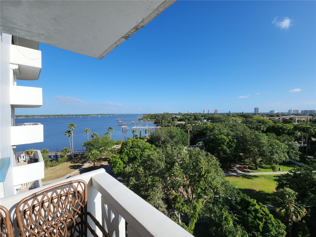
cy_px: 118
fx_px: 119
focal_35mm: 13
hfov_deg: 106.2
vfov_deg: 89.9
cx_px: 158
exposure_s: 1/2430
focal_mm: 2.2
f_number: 2.2
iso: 50
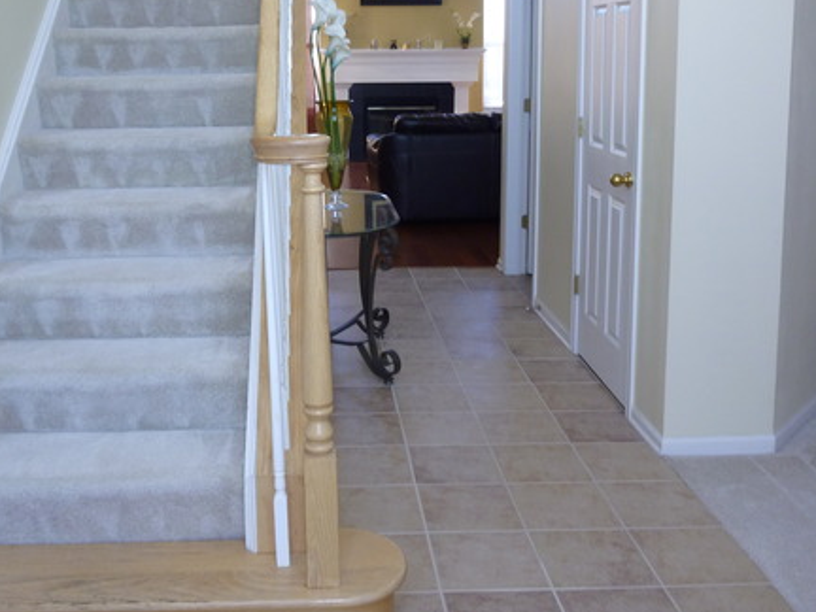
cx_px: 325
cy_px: 172
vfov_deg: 37.9
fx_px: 872
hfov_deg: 49.8
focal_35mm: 37
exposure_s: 1/30
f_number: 3.3
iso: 125
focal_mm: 4.5
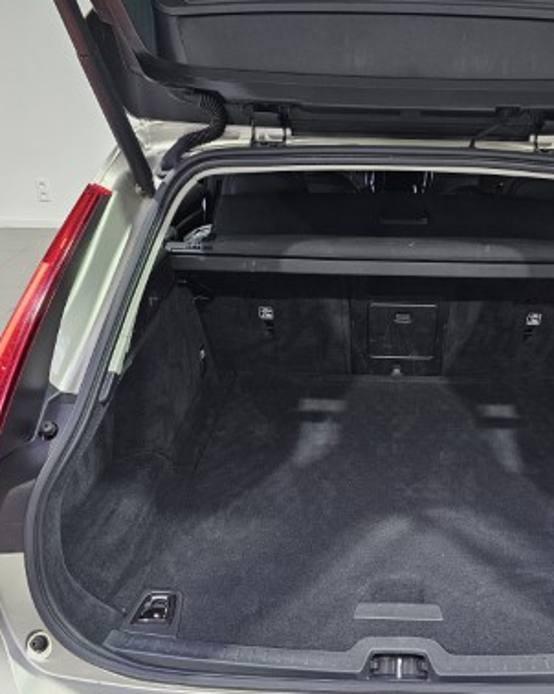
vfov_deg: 47.6
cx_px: 385
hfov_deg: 38.5
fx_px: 779
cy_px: 430
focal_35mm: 38
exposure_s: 1/142
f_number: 1.7
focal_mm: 6.3
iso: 250
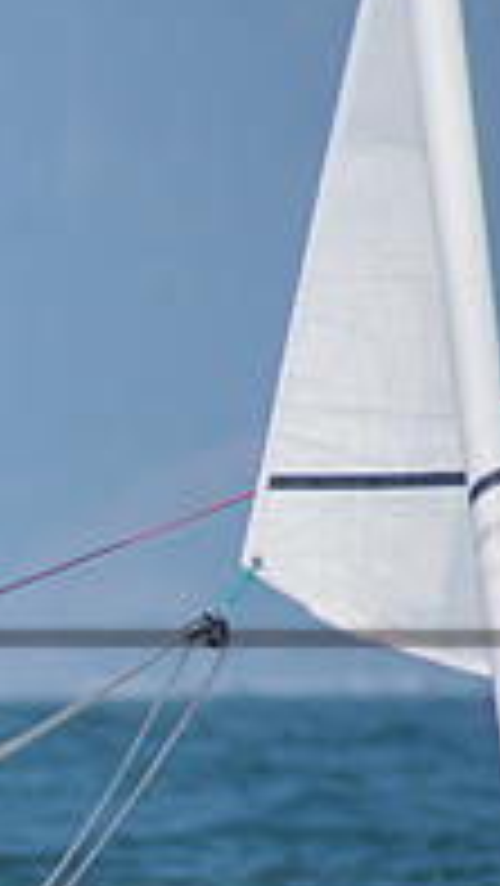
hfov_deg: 1.0
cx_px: -716
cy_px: 744
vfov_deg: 1.8
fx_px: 28342
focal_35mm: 1204
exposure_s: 1/1250
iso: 400
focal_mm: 260
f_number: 8
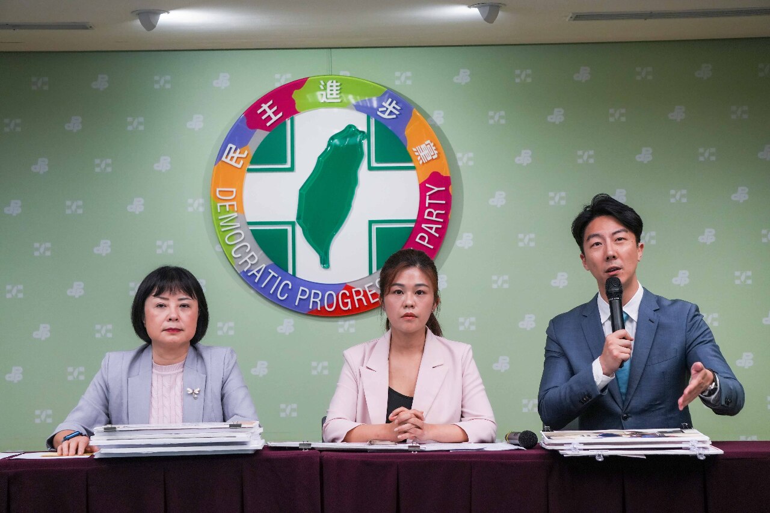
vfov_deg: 16.5
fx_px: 1764
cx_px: 385
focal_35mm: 82
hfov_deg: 24.6
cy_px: 256
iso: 640
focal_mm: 55
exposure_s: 1/250
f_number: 5
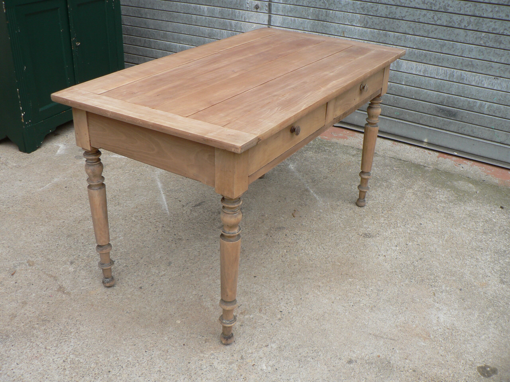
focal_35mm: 36
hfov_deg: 51.4
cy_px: 191
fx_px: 530
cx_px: 255
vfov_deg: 39.7
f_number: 2.8
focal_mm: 6
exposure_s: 1/200
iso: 80
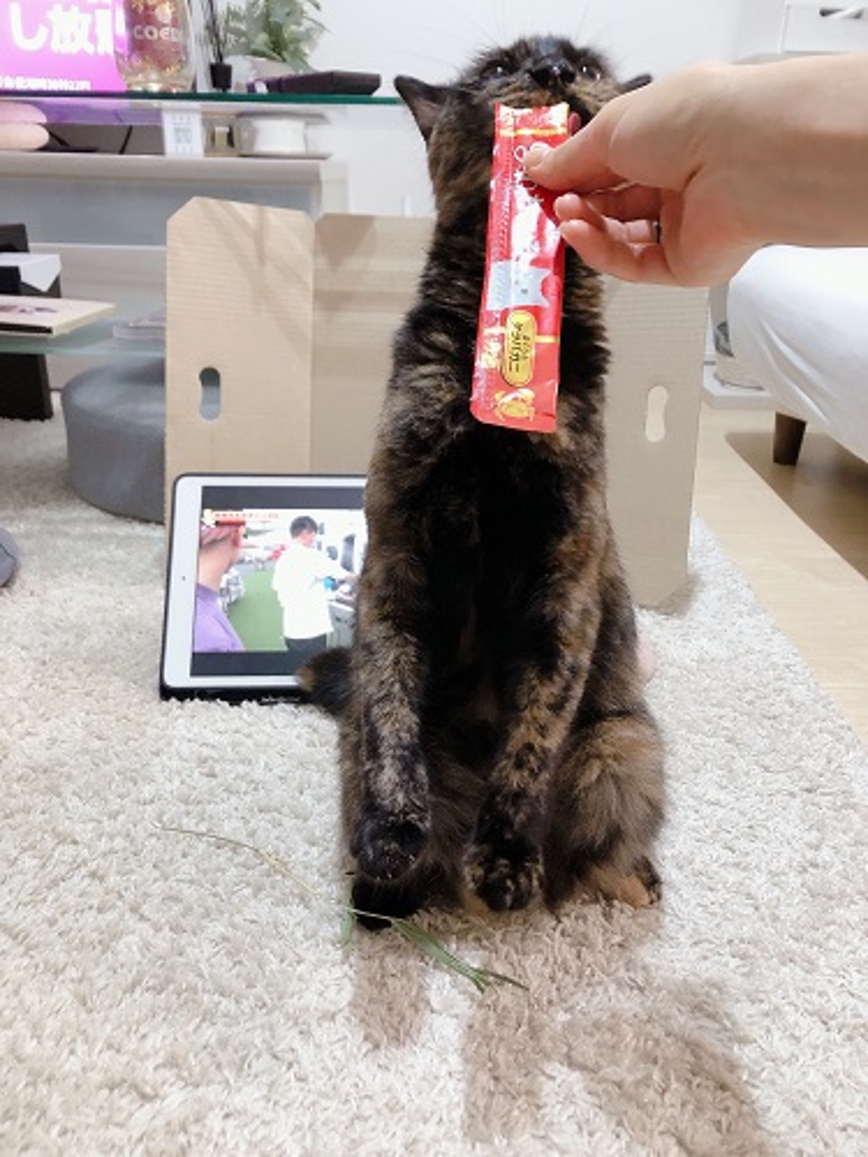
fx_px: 936
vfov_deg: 63.4
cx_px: 434
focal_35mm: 28
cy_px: 578
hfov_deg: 49.7
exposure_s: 1/17
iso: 64
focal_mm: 3.99
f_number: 1.8
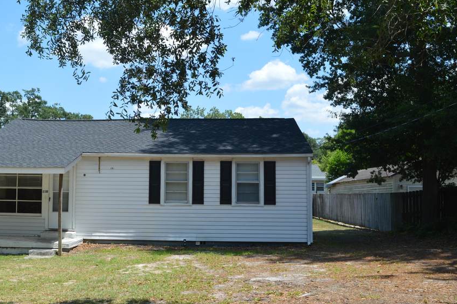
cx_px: 163
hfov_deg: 46.9
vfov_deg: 32.6
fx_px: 520
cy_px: 158
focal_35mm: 41
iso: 100
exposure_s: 1/250
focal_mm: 18
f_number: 8
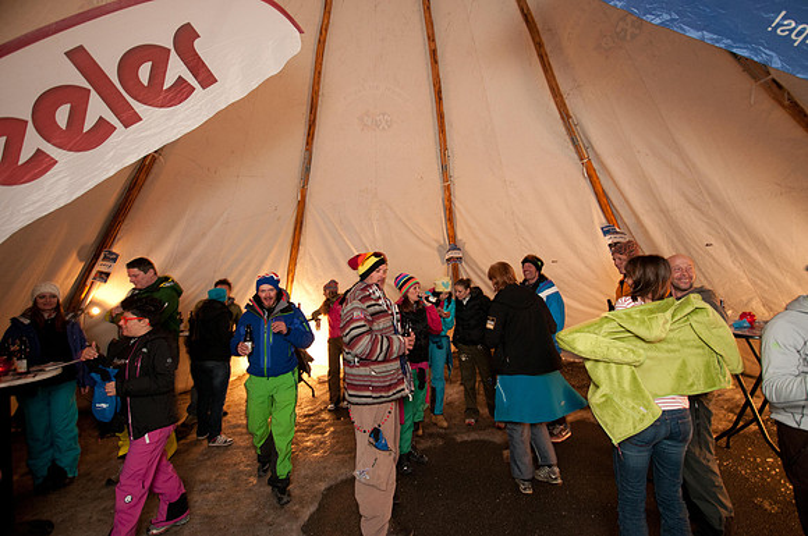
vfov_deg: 77.2
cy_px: 268
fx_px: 336
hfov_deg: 100.5
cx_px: 404
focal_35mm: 15
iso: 800
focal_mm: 10
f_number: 3.5
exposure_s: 1/20
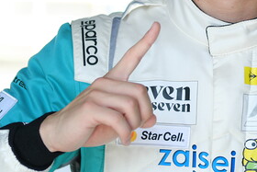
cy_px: -20
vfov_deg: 7.1
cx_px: 213
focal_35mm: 193
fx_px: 1378
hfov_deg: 10.6
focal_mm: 50
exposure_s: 1/480
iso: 200
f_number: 2
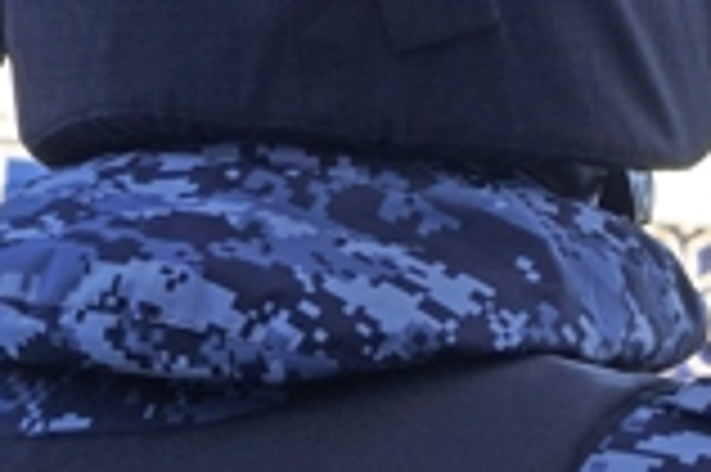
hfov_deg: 11.5
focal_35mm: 171
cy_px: 643
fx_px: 3374
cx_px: 1098
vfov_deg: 7.9
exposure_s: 1/125
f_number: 5.6
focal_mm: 24
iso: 100
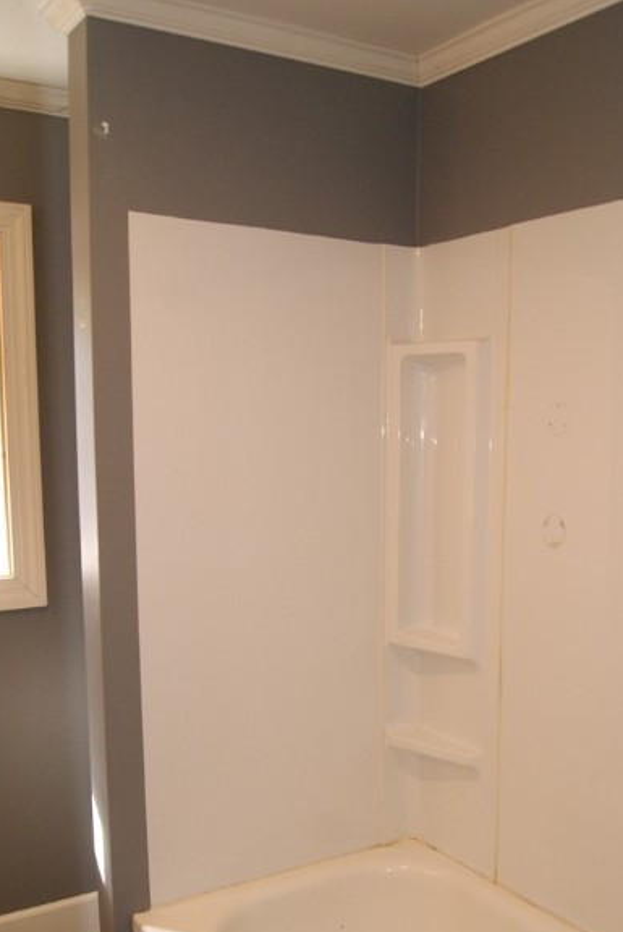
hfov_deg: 36.8
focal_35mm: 36
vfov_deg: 52.8
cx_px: 373
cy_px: 555
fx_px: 933
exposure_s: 1/80
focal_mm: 18
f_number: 5.6
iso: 800
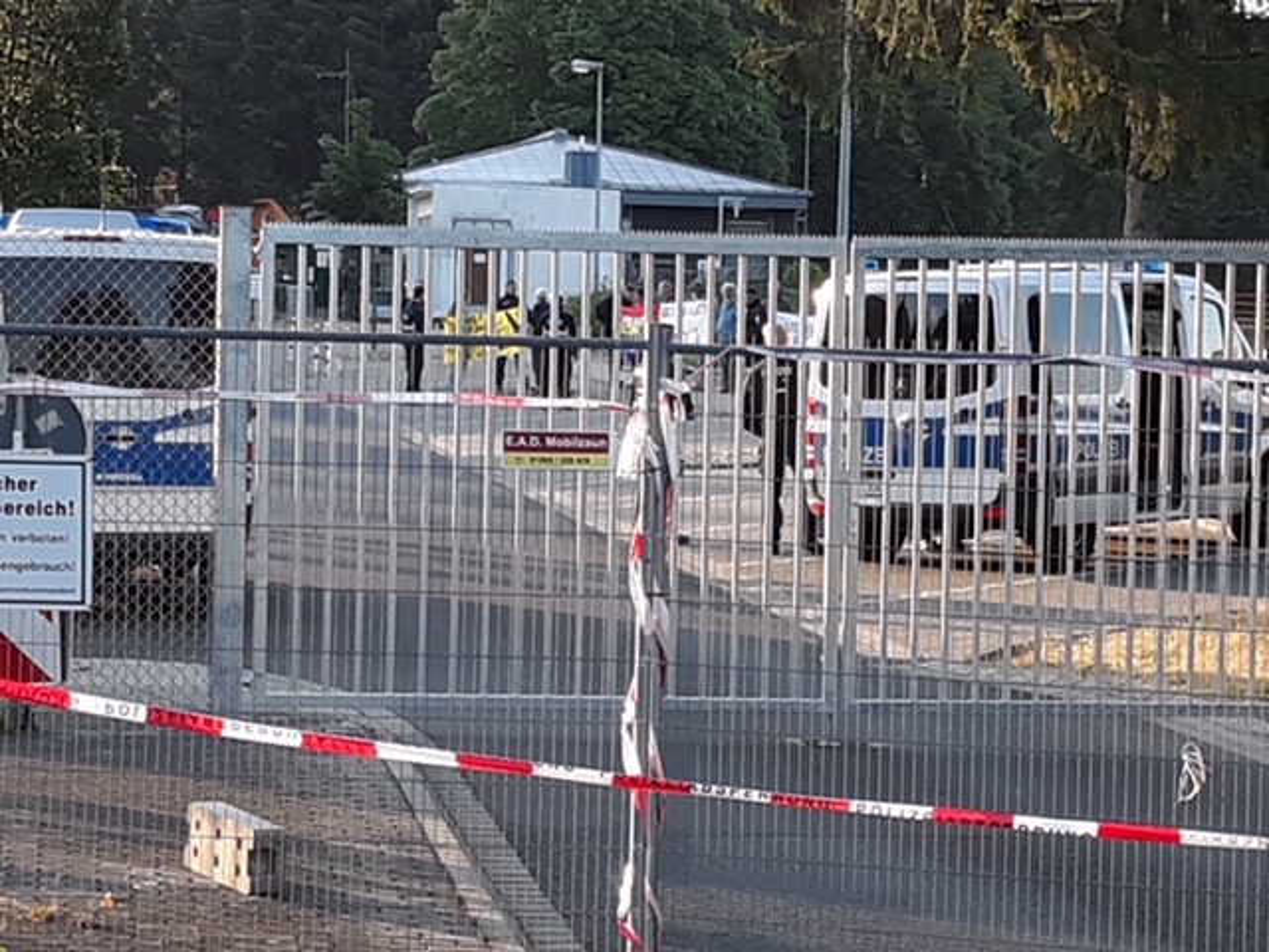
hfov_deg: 63.4
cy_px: 476
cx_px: 634
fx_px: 1026
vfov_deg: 49.7
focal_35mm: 28
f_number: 1.7
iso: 40
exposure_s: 1/165
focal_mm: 3.7
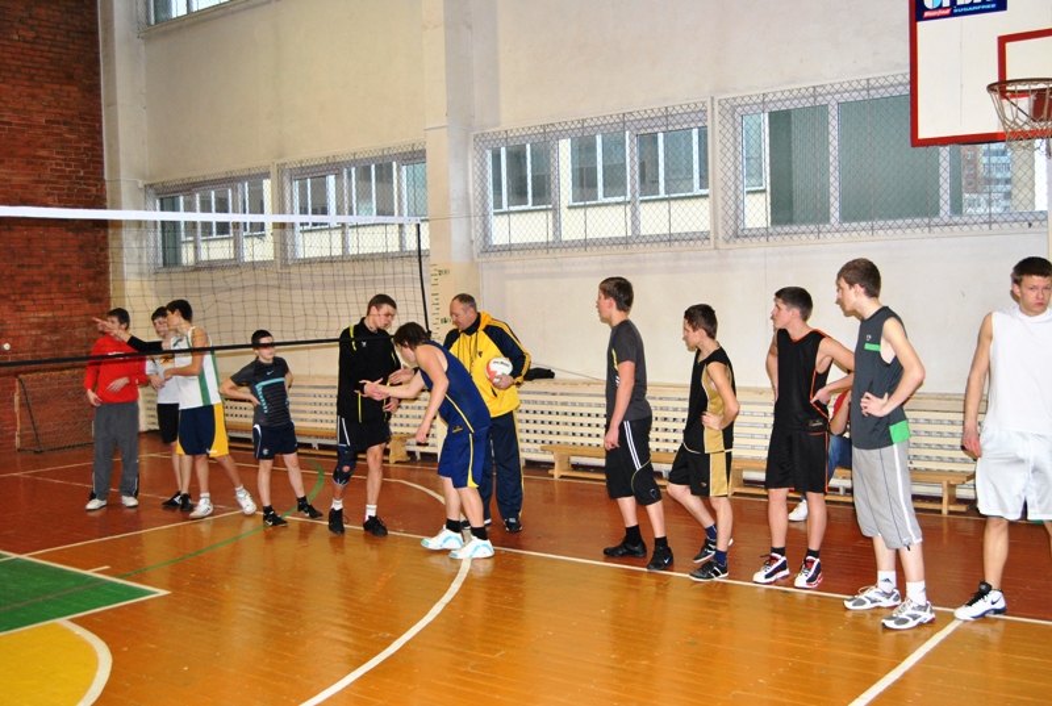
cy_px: 353
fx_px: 1054
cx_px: 526
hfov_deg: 53.0
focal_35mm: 36
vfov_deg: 37.0
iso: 800
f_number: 4.5
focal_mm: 24
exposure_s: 1/200
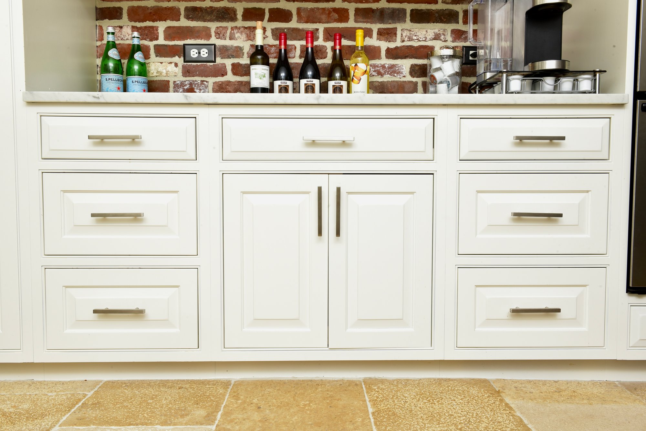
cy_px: 216
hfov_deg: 54.4
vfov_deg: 37.9
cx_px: 323
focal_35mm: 35
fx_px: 628
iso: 200
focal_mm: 35
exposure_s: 1/160
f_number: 18
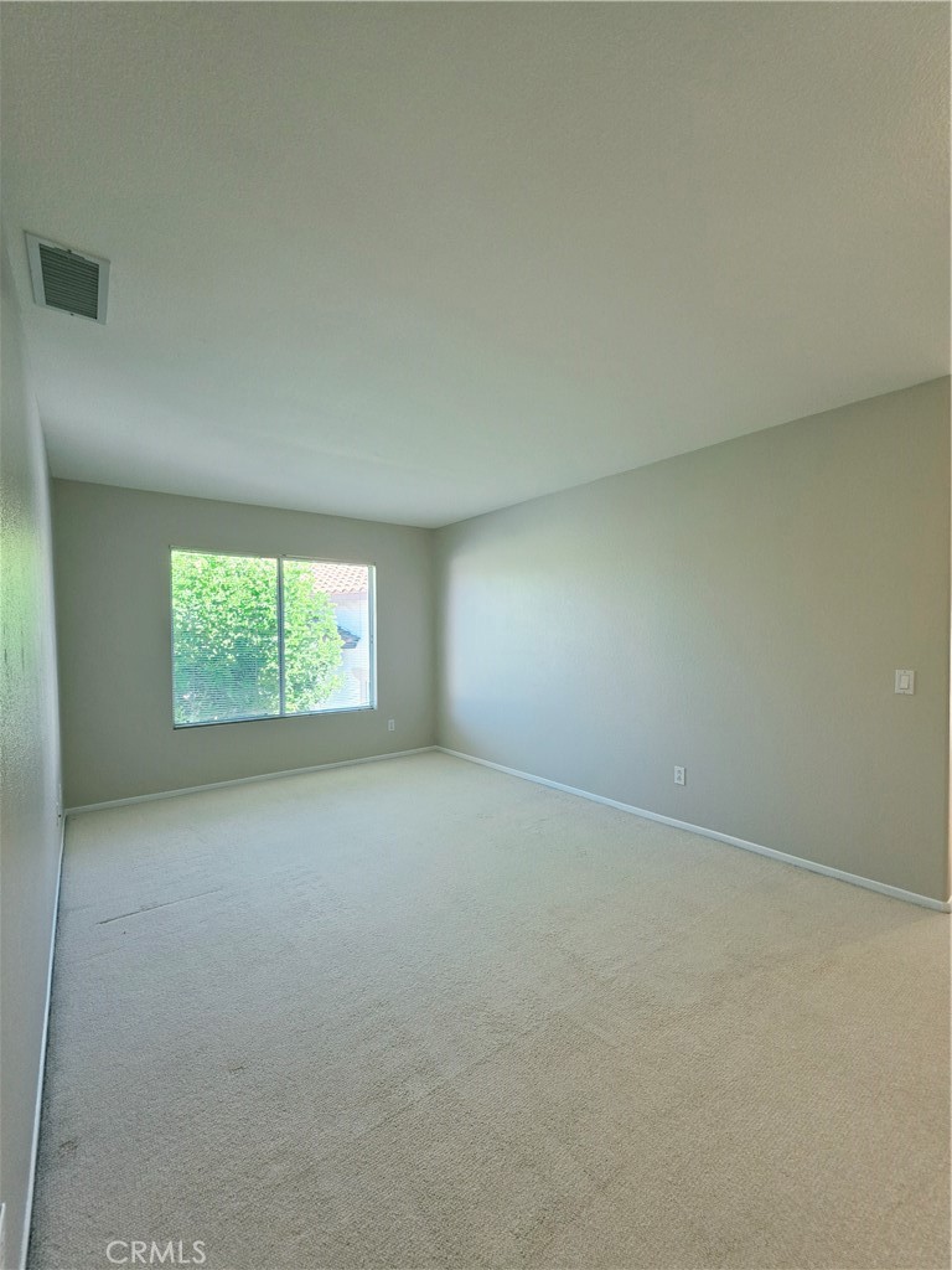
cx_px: 476
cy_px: 635
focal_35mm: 13
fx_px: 477
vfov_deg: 106.2
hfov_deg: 89.9
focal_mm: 2.2
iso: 100
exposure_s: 1/120
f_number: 1.9
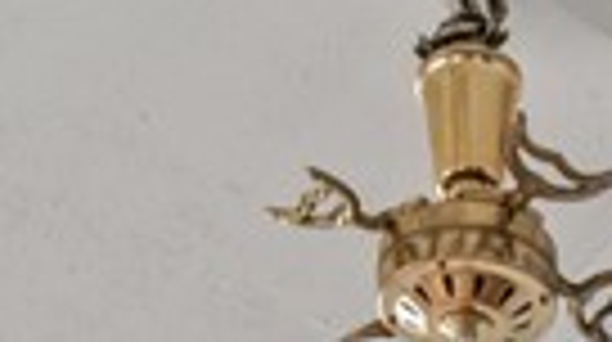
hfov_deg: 19.3
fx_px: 1766
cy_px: 1400
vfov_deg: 7.5
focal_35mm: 109
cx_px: 562
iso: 10000
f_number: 8
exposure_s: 1/30
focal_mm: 13
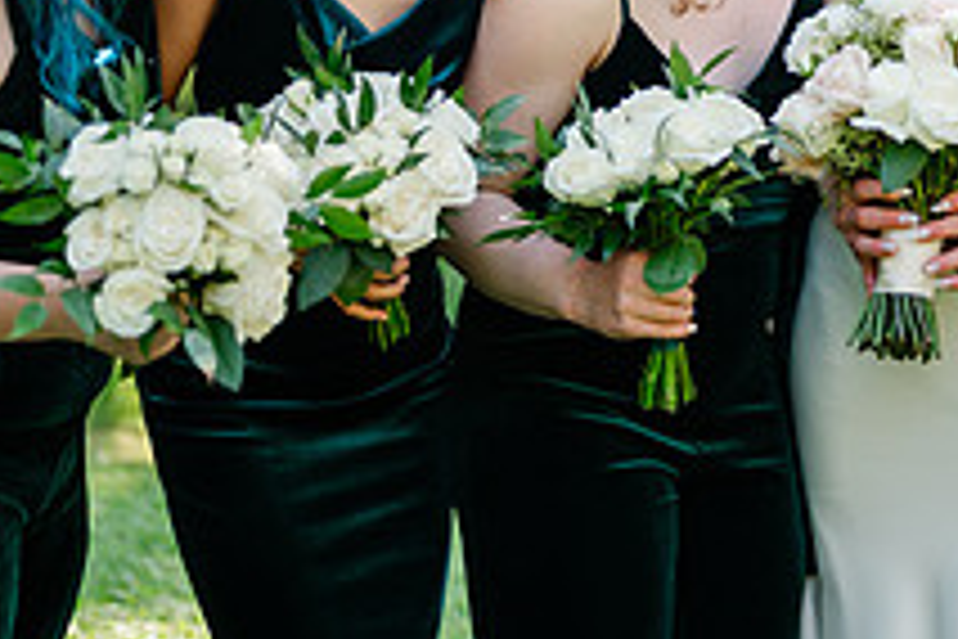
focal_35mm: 136
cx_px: 868
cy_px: -61
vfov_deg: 10.0
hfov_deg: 14.9
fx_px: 3619
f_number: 1.8
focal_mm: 50
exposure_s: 1/800
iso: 64
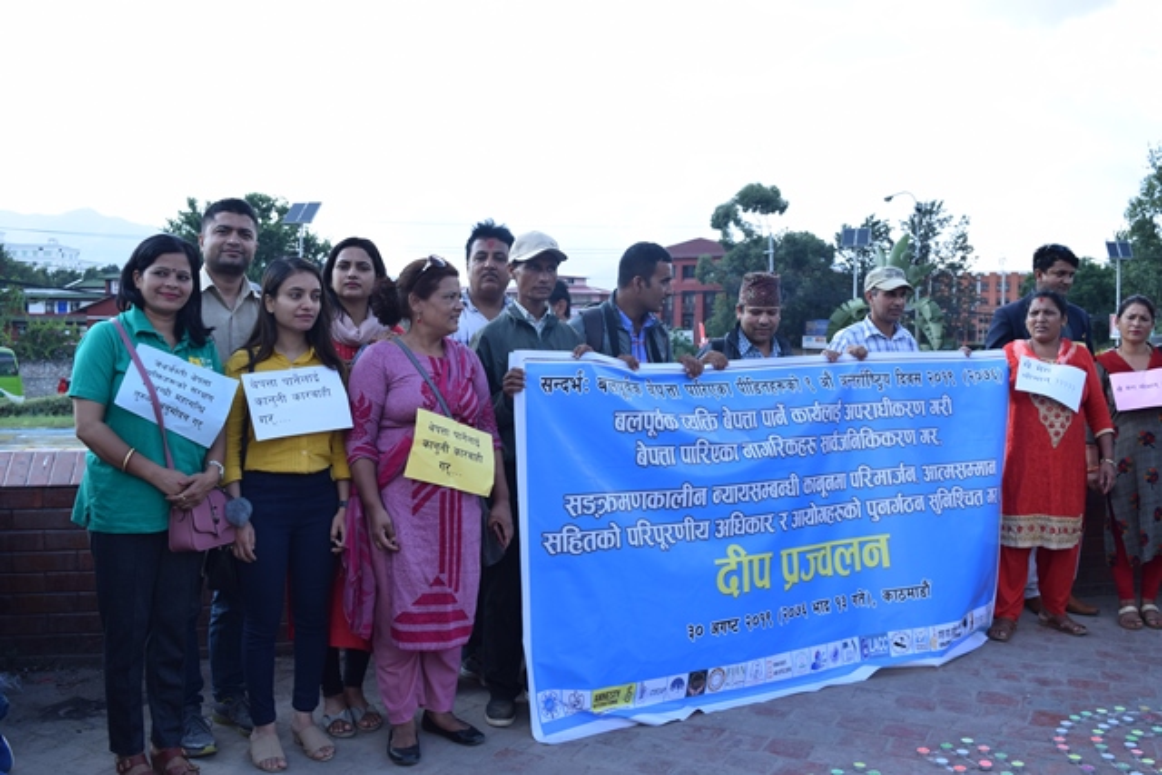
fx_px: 1114
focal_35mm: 34
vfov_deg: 38.4
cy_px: 388
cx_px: 581
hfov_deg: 55.1
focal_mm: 23
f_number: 8
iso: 280
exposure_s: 1/250
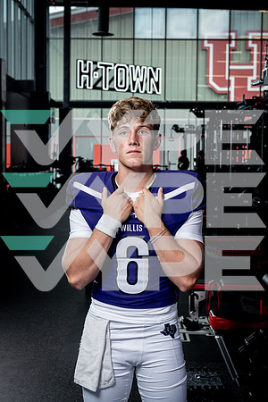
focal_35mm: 70
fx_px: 782
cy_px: 201
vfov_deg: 28.8
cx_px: 134
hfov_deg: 19.5
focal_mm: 70
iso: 640
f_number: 8
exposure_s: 1/250
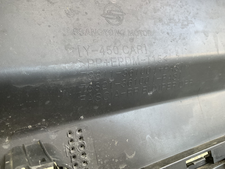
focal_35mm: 29
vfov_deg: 48.2
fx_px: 188
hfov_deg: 61.7
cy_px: 84
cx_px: 112
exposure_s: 1/60
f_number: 1.8
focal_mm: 3
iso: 100
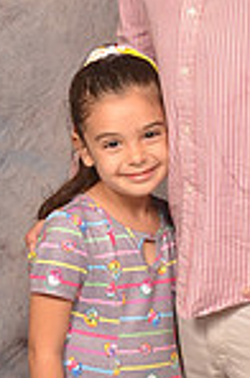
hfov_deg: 9.7
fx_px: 1476
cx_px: 145
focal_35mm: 141
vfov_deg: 14.6
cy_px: 202
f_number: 5.6
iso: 200
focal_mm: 24
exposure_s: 1/60
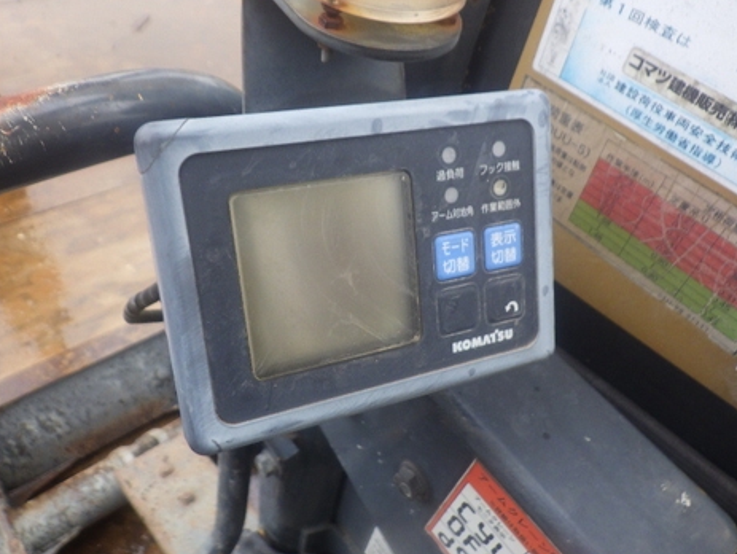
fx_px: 618
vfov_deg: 48.3
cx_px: 358
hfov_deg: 61.6
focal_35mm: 29
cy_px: 269
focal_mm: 5
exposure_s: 1/45
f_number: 3.5
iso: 125
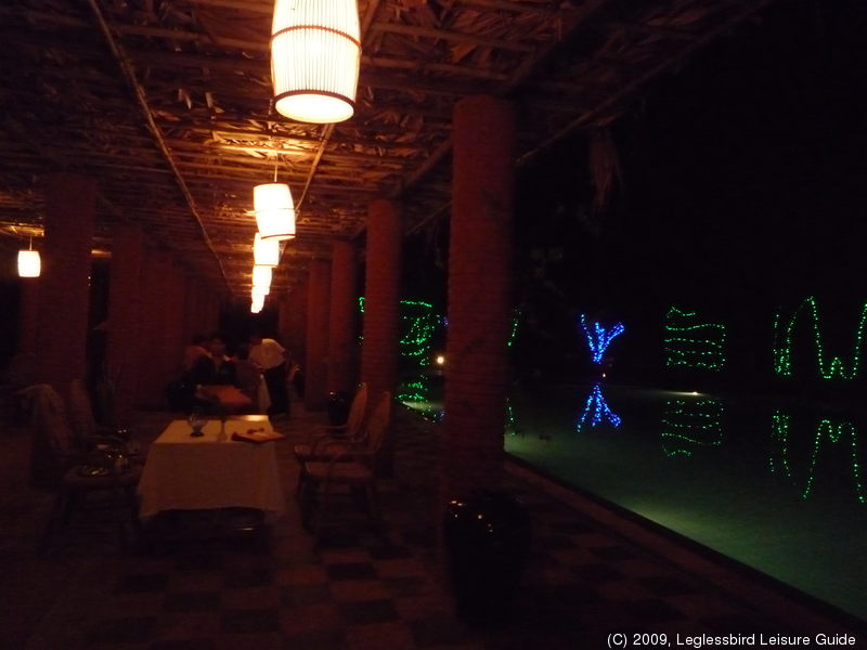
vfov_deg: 54.9
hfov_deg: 69.4
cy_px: 325
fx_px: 626
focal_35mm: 25
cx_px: 434
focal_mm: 4.4
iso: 800
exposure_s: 1/10
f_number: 2.8
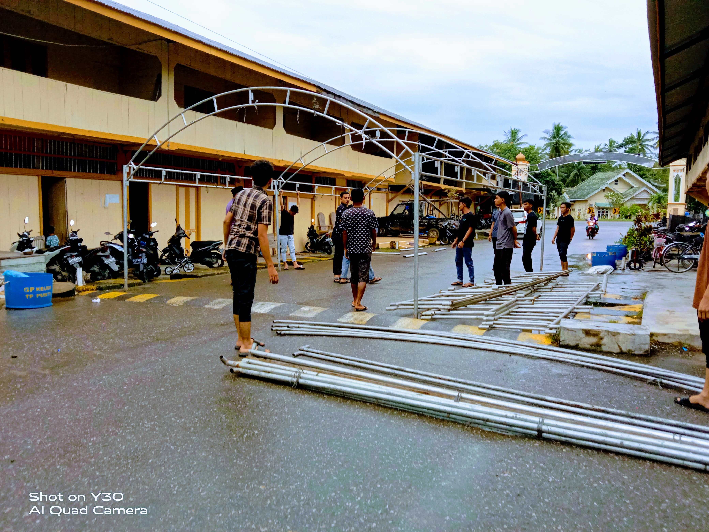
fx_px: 533
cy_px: 266
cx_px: 354
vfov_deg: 53.1
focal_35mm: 26
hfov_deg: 67.3
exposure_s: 1/100
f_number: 2.2
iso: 207
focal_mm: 3.65
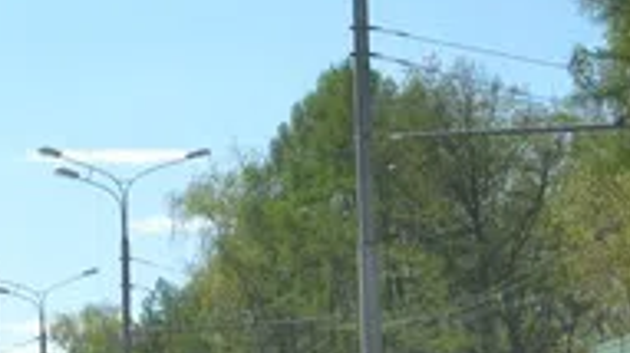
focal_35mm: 158
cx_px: -185
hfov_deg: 13.2
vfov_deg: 7.6
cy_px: 78
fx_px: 2637
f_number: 4
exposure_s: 1/4000
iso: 800
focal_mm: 24
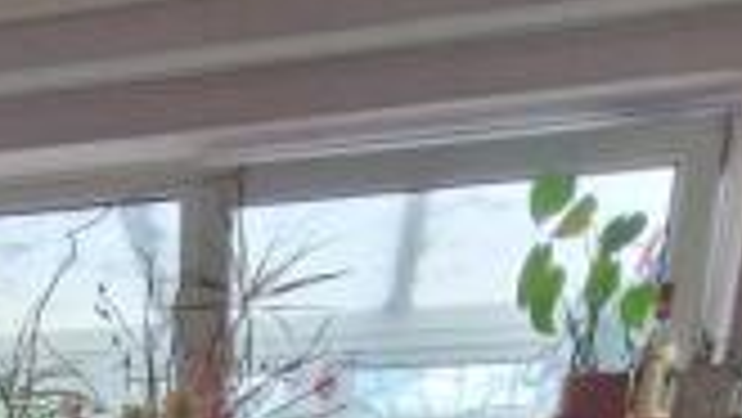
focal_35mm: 50
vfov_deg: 15.7
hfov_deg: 37.8
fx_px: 984
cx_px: 38
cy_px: 942
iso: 160
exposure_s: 1/50
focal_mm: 2.2
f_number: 2.2
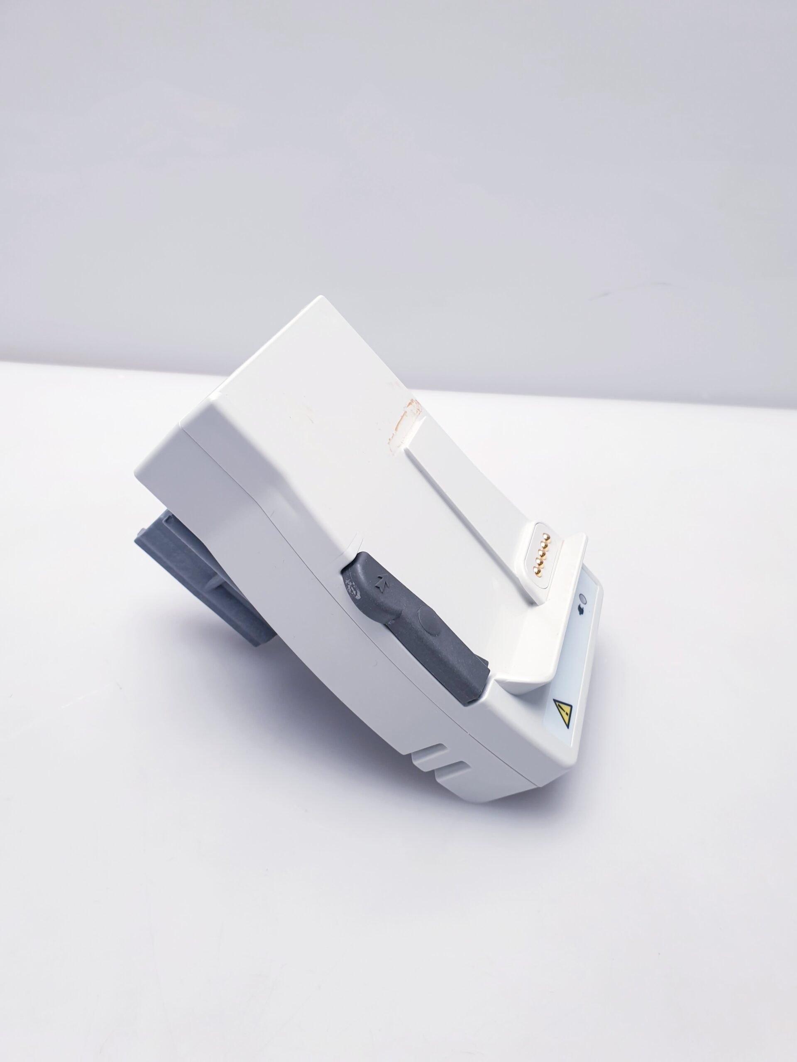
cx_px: 398
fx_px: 798
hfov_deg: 53.1
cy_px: 531
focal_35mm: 26
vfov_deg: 67.3
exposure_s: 1/50
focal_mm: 4.3
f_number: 2.4
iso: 64
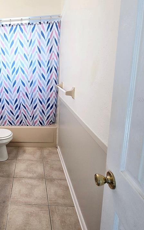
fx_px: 145
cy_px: 99
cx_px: 16
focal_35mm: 23
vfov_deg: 76.8
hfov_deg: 47.9
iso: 80
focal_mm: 2.2
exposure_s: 1/60.2
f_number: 2.2
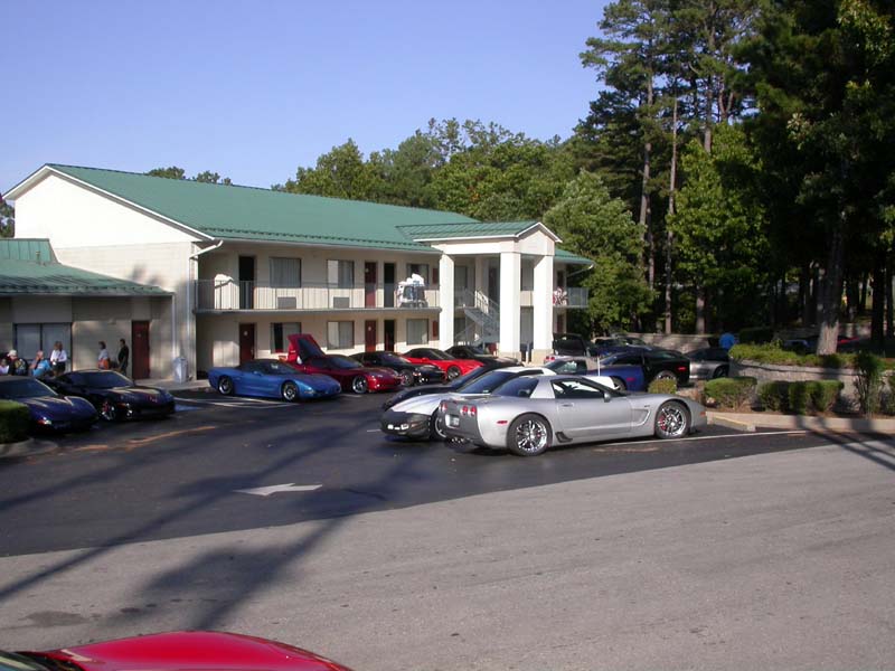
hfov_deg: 49.0
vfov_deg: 37.7
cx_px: 448
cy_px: 336
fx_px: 982
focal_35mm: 38
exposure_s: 1/321
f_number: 7.5
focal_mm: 7.85
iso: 100
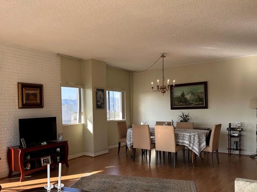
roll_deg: +1.1
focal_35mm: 30
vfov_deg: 46.5
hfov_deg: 59.5
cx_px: 103
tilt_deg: -3.1
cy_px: 118
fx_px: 223
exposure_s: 1/535
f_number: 1.78
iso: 80
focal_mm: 6.86
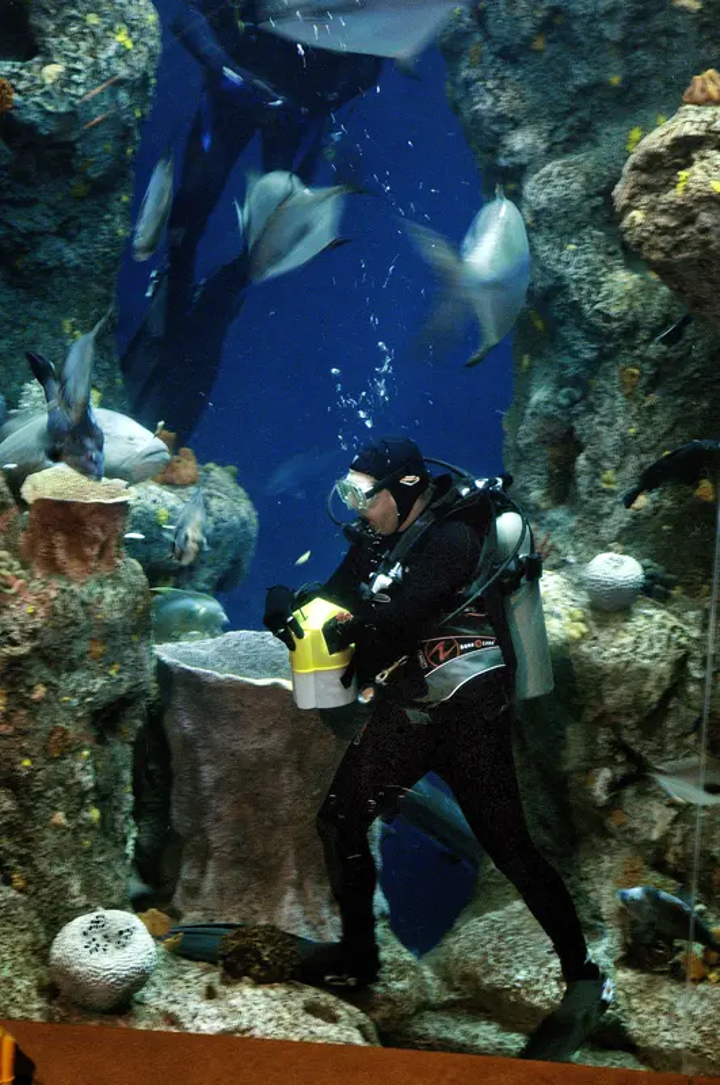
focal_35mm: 117
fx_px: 3520
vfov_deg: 17.5
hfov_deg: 11.7
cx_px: 360
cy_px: 542
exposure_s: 1/10
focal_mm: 78
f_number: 4.5
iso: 1600
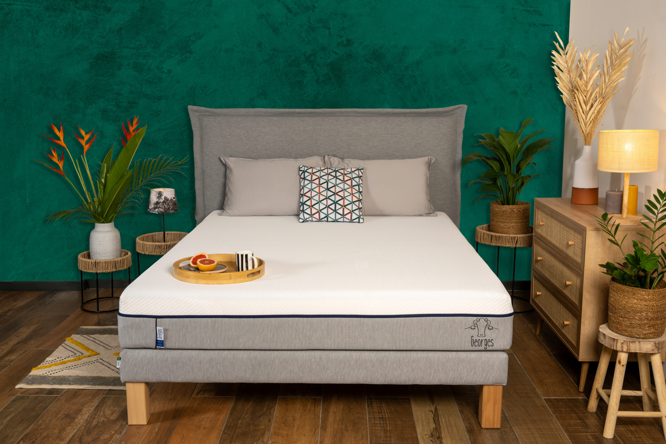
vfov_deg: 35.9
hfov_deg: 51.9
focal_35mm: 37
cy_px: 222
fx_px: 684
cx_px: 333
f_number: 8
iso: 200
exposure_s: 1/80
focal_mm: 37
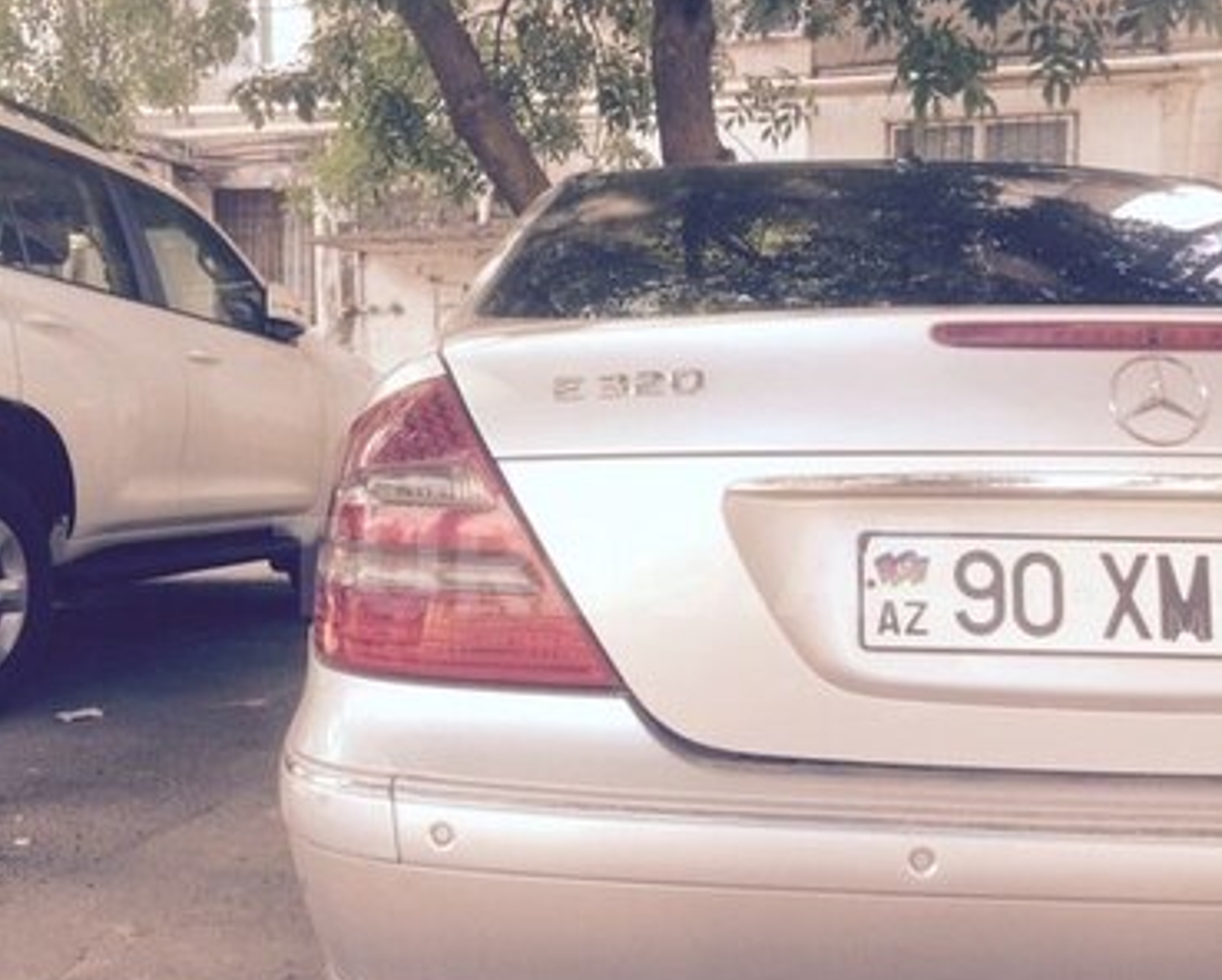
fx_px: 1376
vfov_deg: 39.1
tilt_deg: -7.9
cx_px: 613
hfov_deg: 47.9
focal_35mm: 38
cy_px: 566
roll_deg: +0.7
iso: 32
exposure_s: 1/126
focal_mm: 4.15
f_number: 2.2
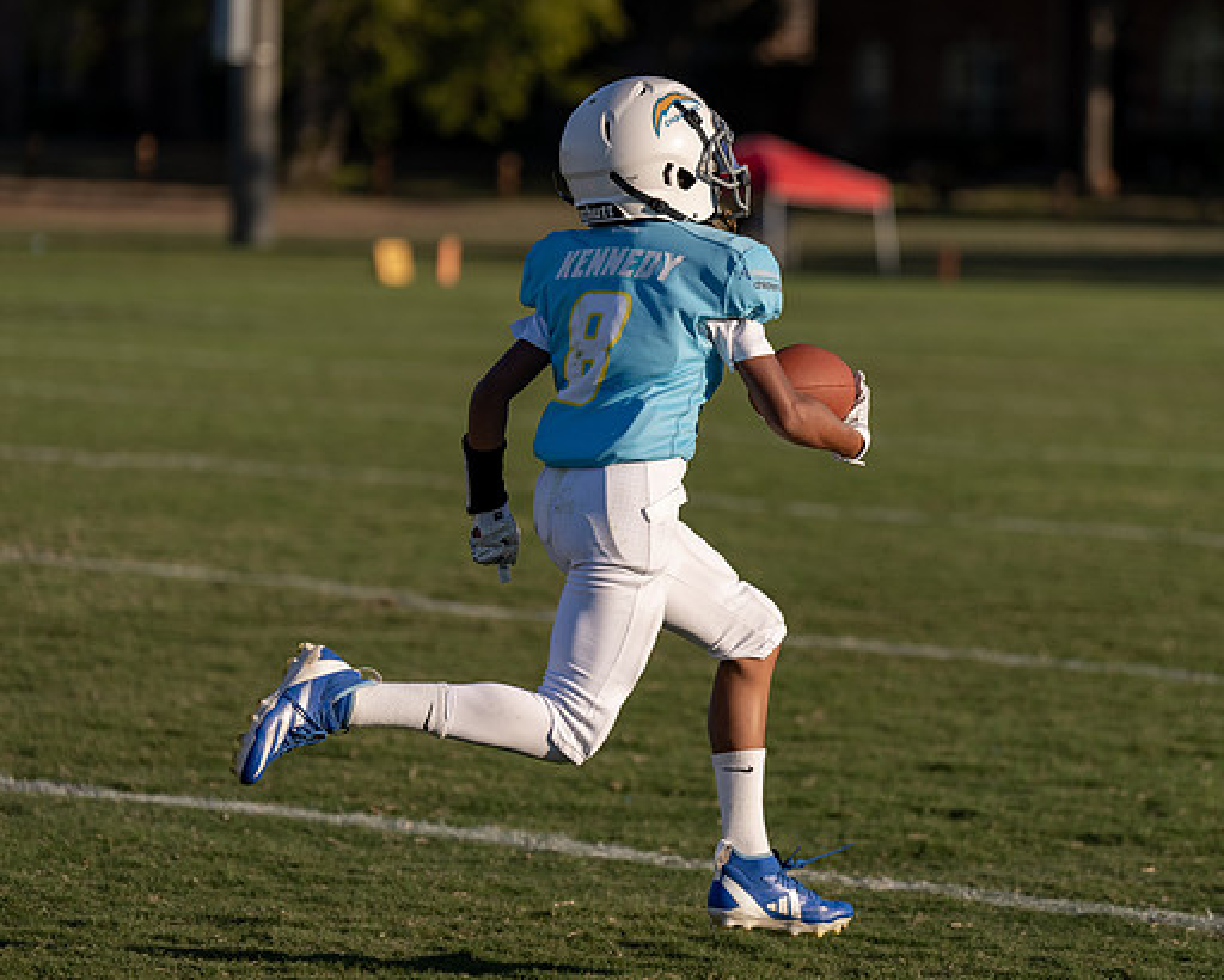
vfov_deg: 9.0
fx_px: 6233
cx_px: 735
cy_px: 411
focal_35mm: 172
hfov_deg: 11.2
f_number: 2.8
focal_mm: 128
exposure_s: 1/2500
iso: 100
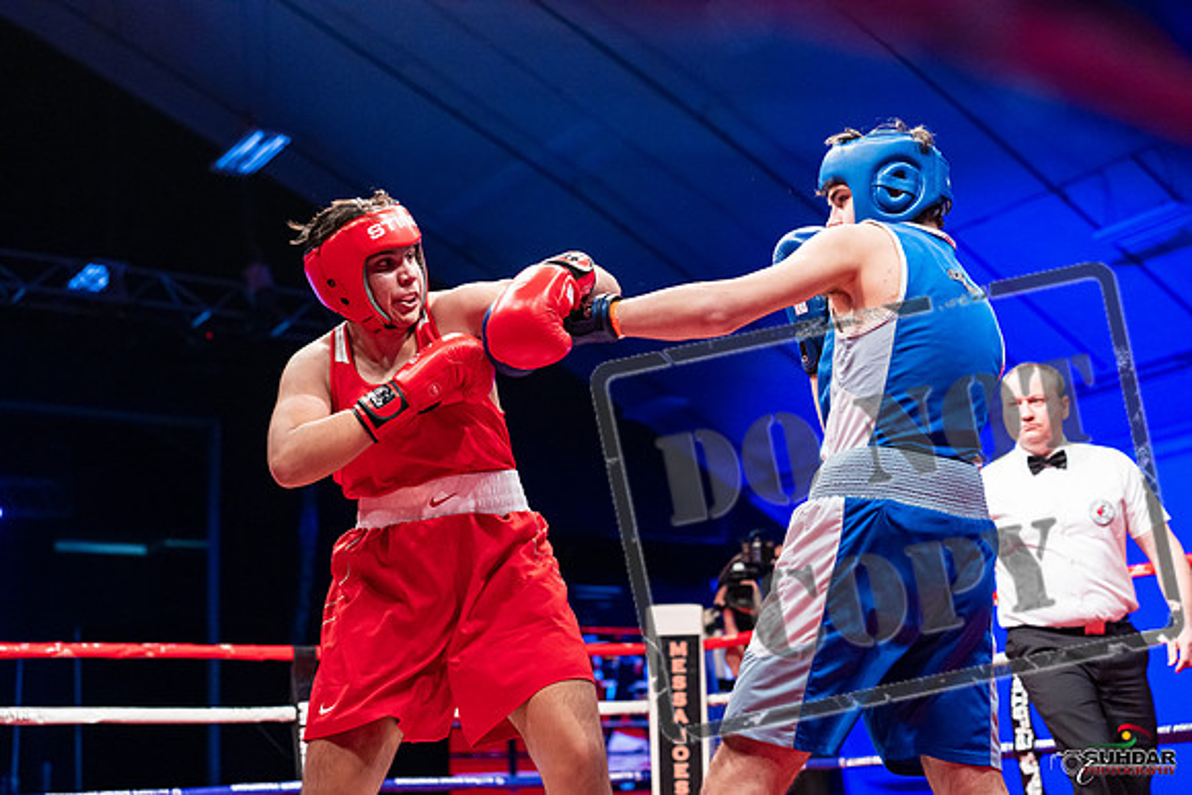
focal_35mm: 50
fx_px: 1656
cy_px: 398
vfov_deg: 27.0
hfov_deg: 39.6
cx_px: 596
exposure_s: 1/1000
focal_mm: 50
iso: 4000
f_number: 2.8
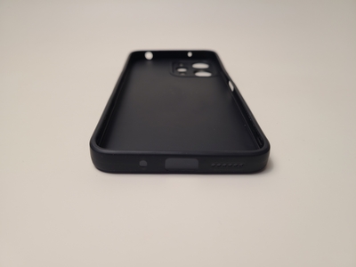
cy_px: 134
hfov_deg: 67.3
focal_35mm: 26
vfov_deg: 53.1
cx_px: 178
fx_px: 267
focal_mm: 5.4
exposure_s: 1/50
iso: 50
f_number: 1.8
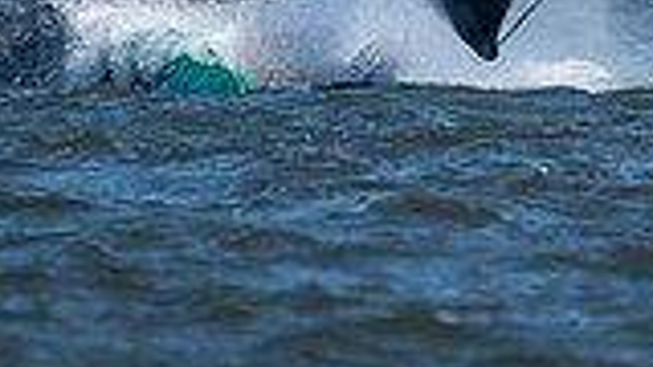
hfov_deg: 0.7
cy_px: -73
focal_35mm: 3021
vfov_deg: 0.4
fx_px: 52308
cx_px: 534
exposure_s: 1/2500
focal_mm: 420
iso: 500
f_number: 5.6
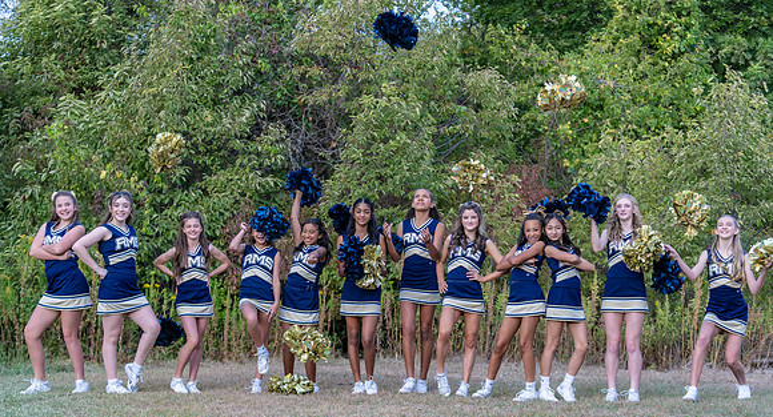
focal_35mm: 75
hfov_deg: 28.6
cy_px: 253
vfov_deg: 15.6
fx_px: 1518
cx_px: 387
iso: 400
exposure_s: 1/1250
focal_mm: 70
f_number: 3.2
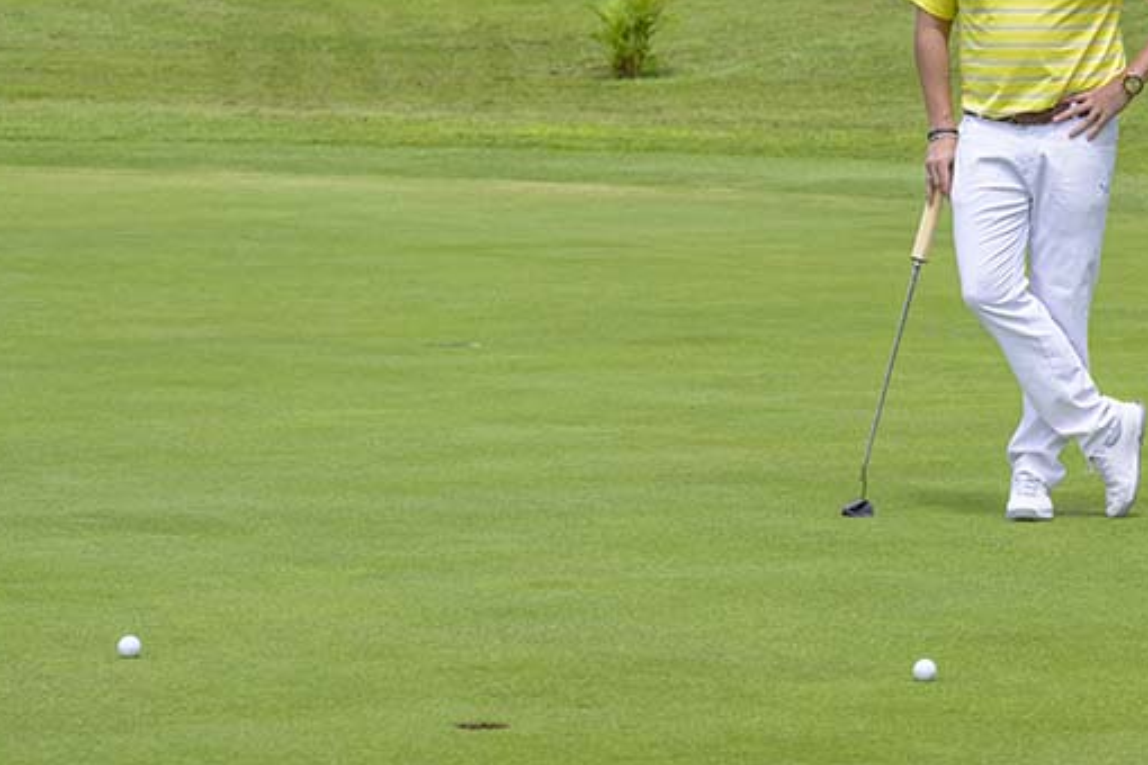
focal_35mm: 160
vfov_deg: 8.6
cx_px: 1051
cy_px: 266
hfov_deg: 12.7
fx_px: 5102
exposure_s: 1/6400
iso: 1800
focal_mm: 85
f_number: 6.3
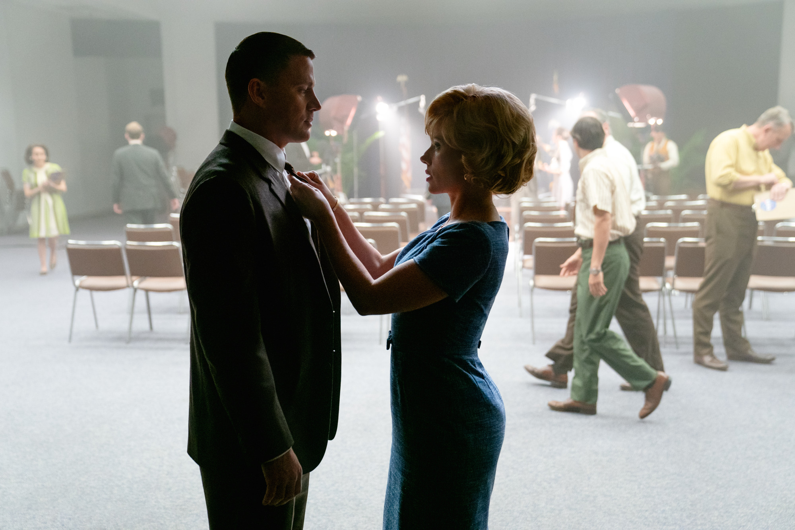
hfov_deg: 45.4
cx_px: 398
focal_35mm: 43
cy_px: 265
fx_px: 949
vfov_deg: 31.2
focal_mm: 43
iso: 2500
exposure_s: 1/250
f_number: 3.2
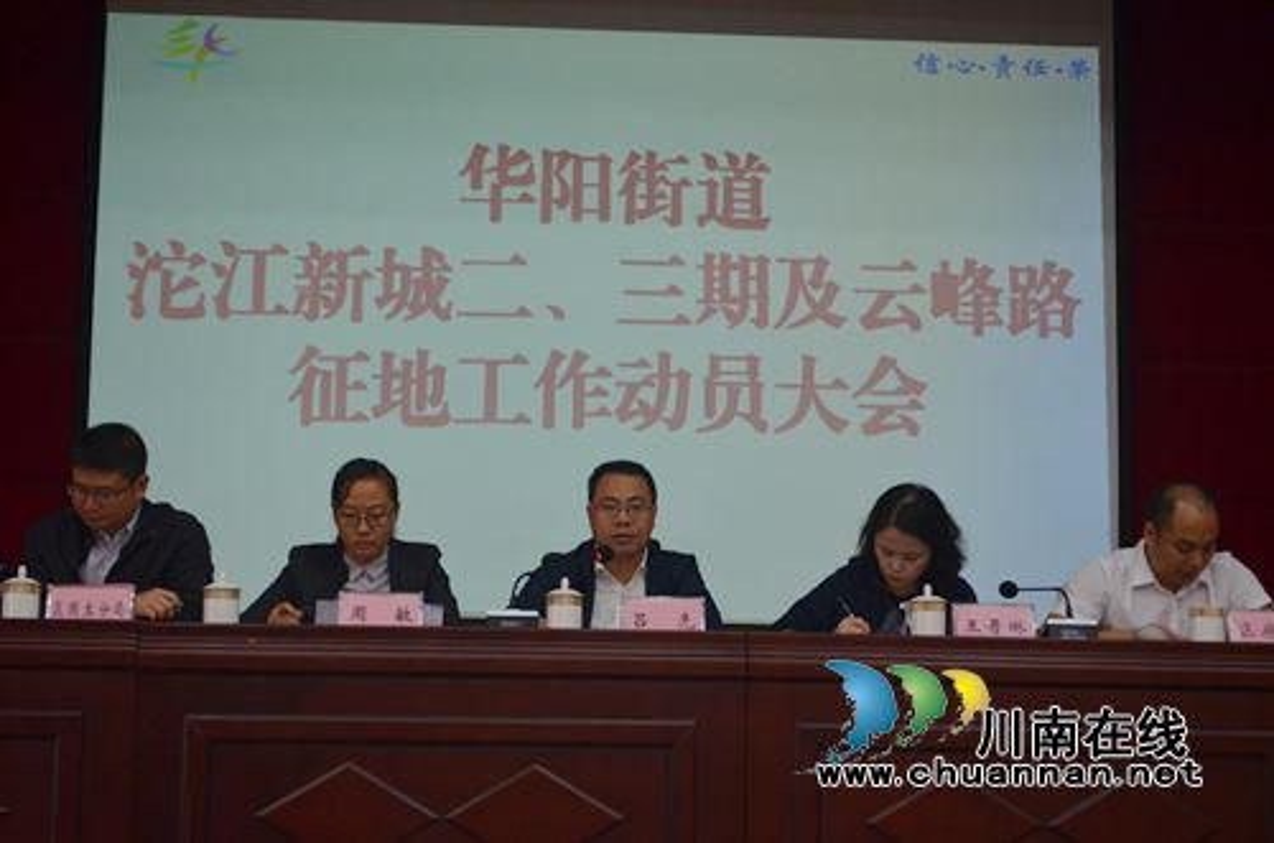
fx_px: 2436
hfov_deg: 29.3
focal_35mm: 69
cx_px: 637
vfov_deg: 19.6
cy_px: 422
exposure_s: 1/30
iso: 1250
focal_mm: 46
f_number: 5.3
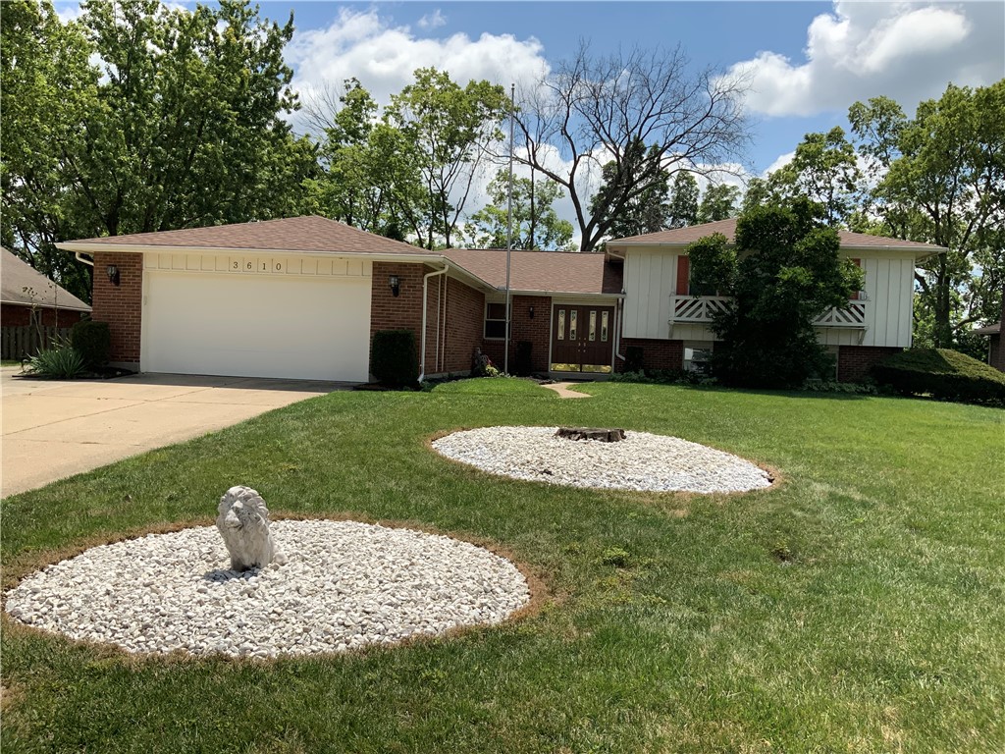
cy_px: 377
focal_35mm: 29
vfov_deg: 48.2
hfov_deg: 61.7
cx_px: 502
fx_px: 842
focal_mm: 3
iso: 16
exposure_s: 1/2538
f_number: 1.8
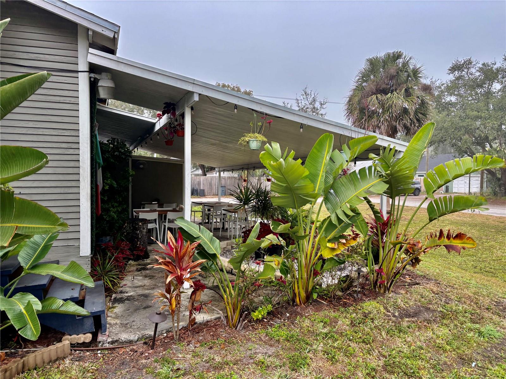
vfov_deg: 53.1
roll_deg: +1.2
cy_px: 190
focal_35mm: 26
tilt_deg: +0.5
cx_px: 253
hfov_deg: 67.3
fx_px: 380
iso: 50
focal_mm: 5.96
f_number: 1.6
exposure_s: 1/307
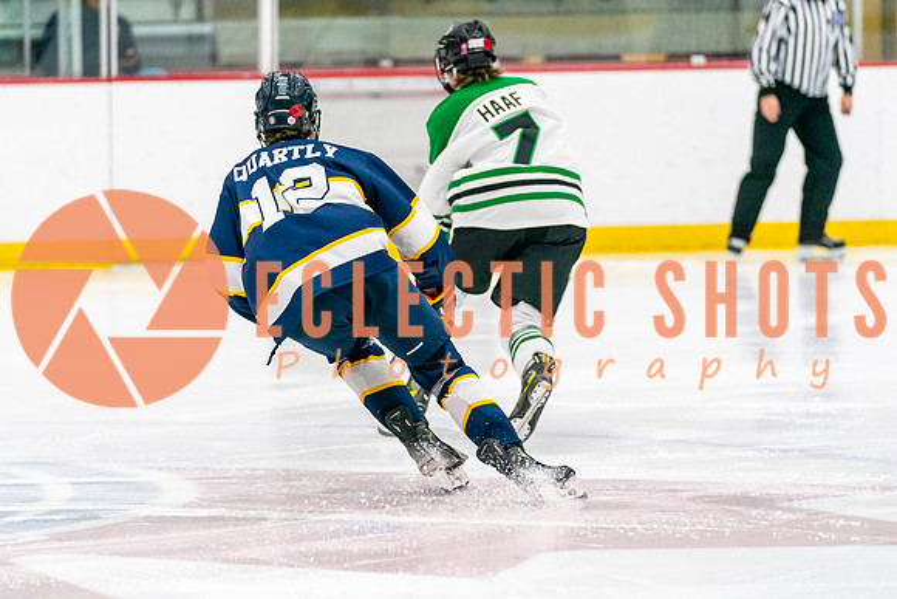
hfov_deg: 9.8
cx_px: 448
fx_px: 5205
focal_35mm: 209
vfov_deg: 6.6
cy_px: 363
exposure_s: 1/1250
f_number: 2.8
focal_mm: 148
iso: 3200
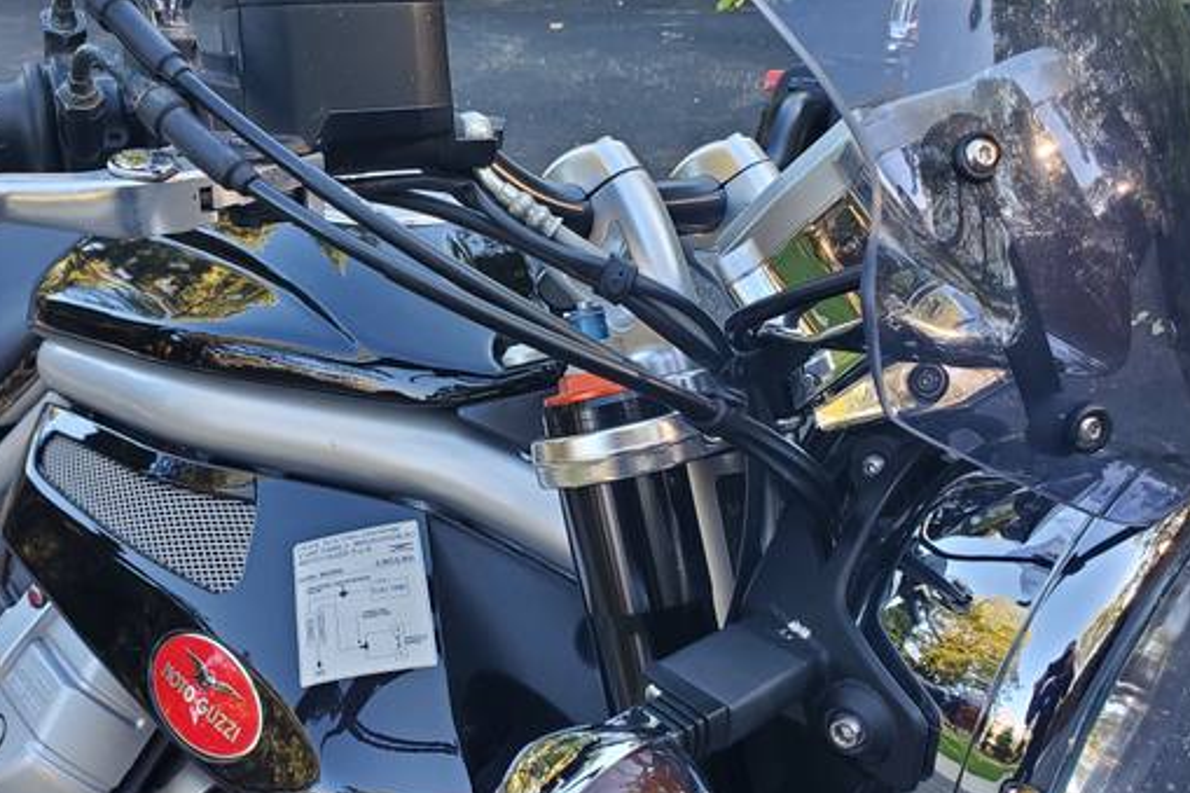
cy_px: 482
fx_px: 1123
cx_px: 507
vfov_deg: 38.7
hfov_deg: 55.6
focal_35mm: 34
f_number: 2.4
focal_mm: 4.3
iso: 100
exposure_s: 1/100
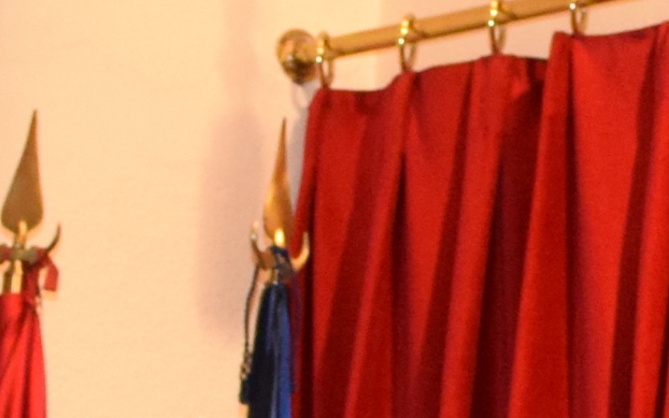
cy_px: 610
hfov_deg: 6.4
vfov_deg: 4.1
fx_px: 5848
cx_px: 1224
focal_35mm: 321
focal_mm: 29
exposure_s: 1/60
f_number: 4.5
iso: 1800
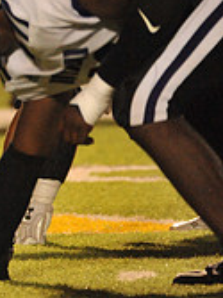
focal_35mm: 1539
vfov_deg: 1.3
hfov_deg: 1.0
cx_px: -287
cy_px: 5
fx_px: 13236
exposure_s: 1/160
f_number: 6.3
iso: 6400
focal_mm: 460
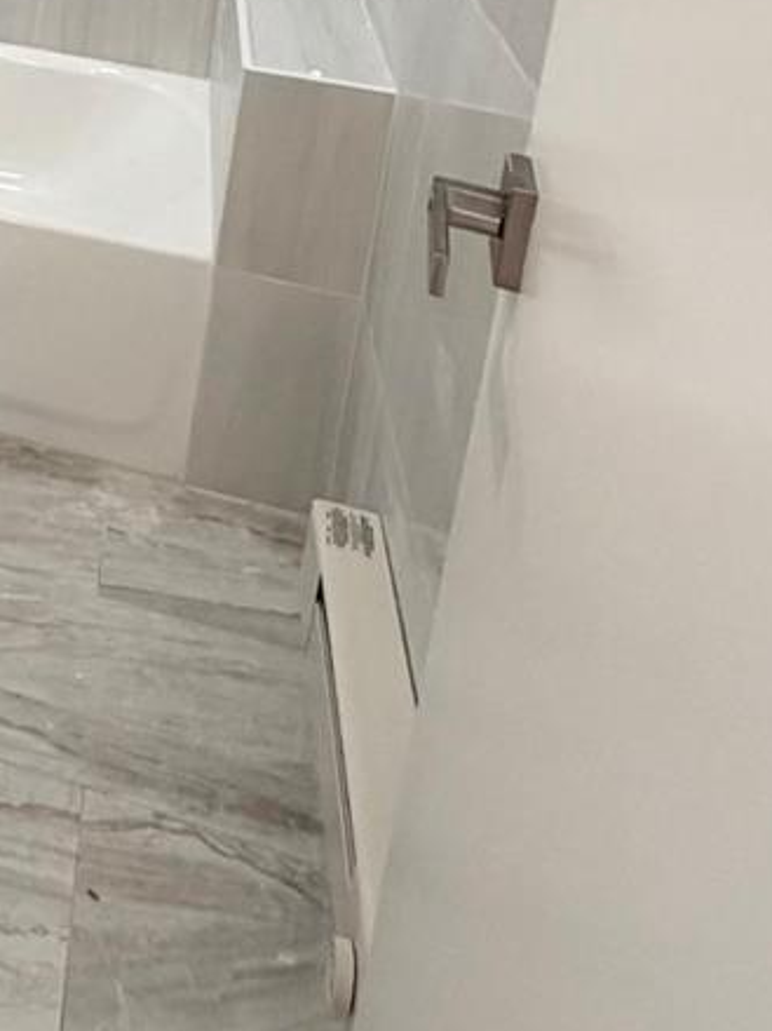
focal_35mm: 49
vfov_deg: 32.0
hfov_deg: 25.3
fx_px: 1458
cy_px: -223
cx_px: -246
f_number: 2.2
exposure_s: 1/120
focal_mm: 2.22
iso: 320
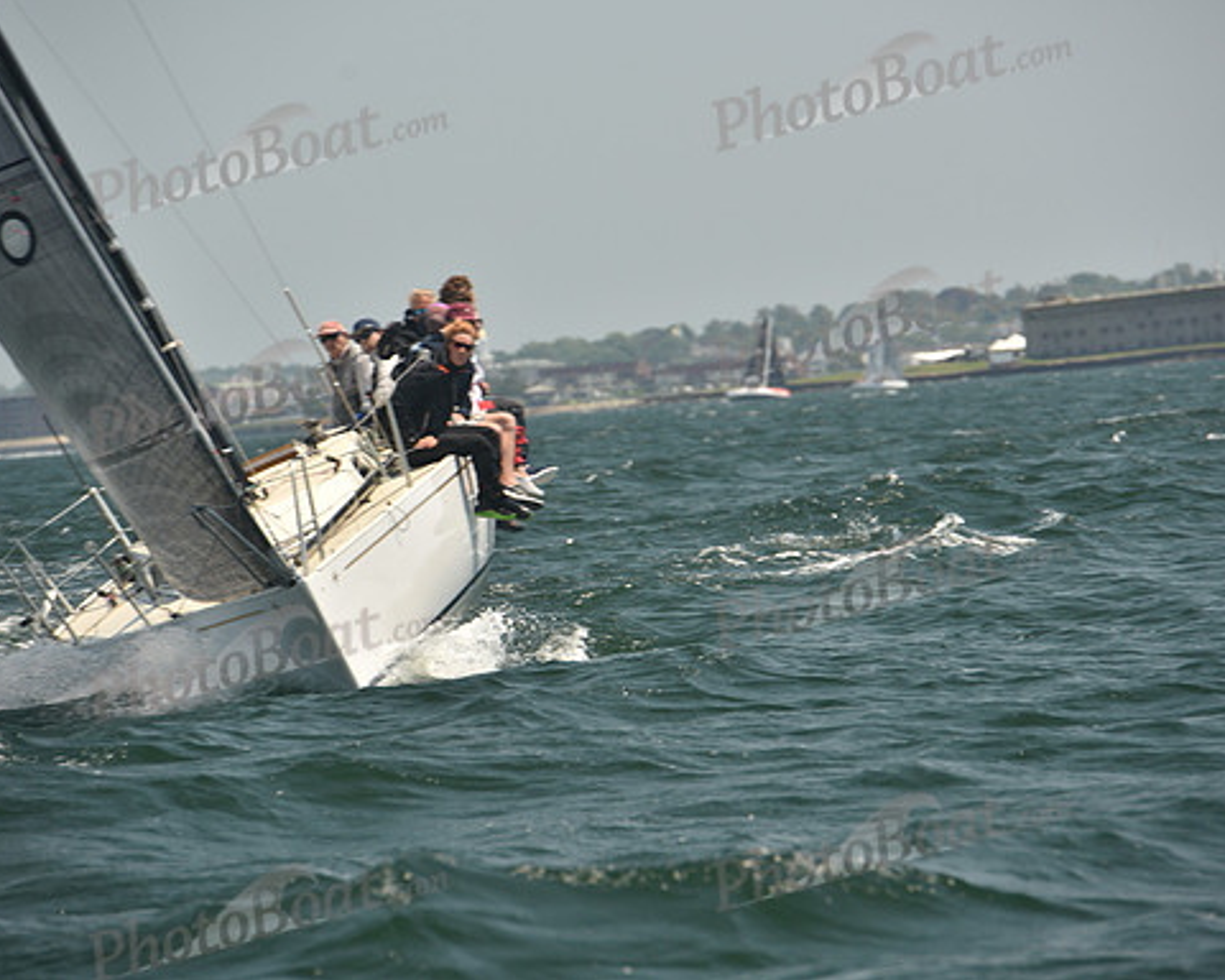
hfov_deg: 8.5
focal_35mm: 227
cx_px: 582
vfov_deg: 6.8
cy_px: 489
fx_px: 8230
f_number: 5.6
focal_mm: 200
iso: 250
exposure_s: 1/640
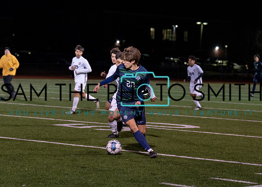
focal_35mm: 136
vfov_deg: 10.5
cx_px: 87
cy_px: 112
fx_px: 1013
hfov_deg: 14.7
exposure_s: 1/1000
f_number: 2.8
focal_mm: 94
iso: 2500
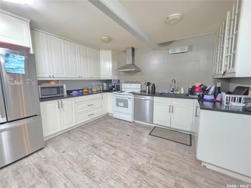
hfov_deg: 106.2
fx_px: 94
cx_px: 126
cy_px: 94
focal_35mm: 13
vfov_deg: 89.9
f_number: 1.9
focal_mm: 2.2
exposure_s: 1/60
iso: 1000
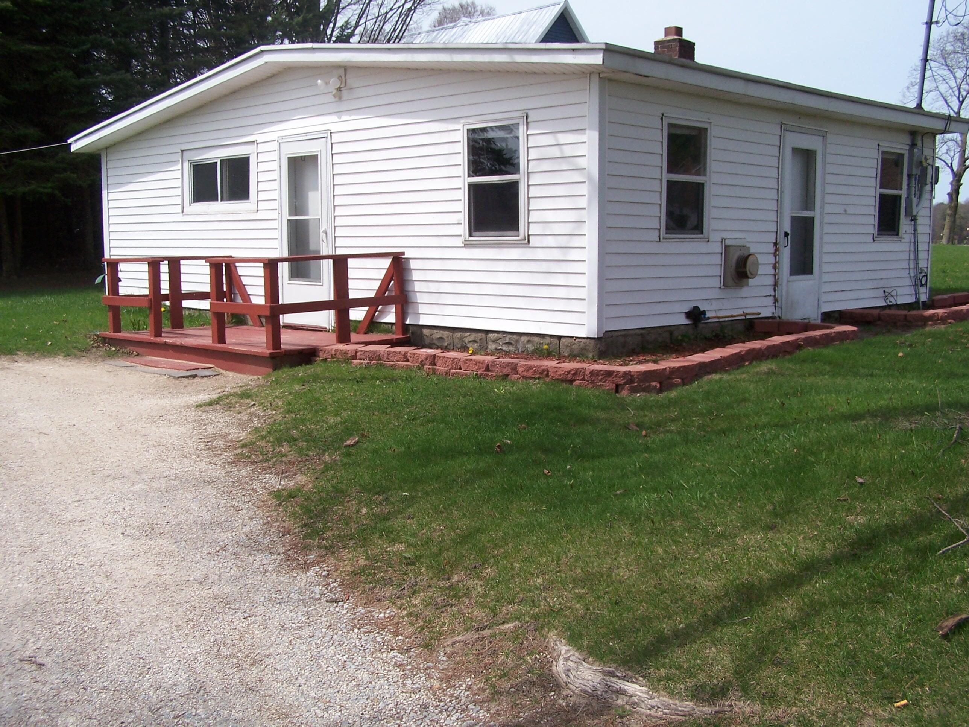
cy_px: 364
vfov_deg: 37.7
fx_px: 1064
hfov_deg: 49.0
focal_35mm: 38
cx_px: 484
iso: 80
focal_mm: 6.3
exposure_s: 1/640
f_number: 4
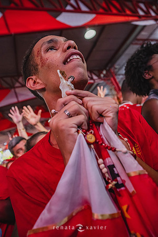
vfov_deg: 73.7
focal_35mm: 24
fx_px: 158
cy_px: 118
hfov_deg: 53.1
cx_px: 79
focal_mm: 24
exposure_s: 1/250
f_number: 4
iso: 2000
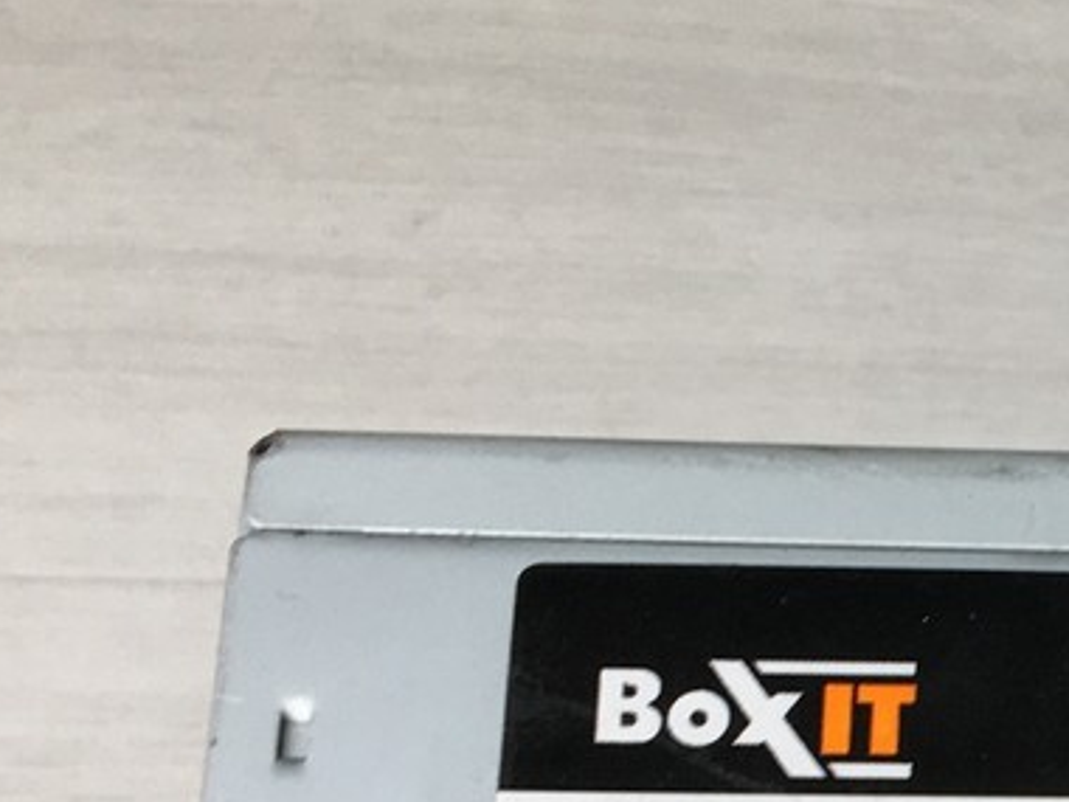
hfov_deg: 16.2
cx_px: 1665
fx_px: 3397
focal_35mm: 110
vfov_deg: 12.7
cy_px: 1227
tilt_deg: -76.8
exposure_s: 1/100
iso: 32
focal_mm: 4.15
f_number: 2.2
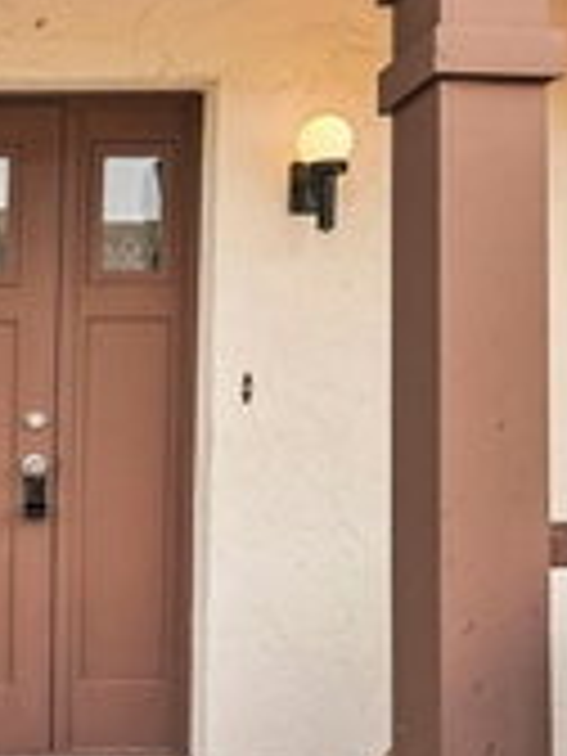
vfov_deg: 42.9
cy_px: 382
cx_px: -36
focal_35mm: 44
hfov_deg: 30.0
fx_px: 961
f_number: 8
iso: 400
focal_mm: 16
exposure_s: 1/200
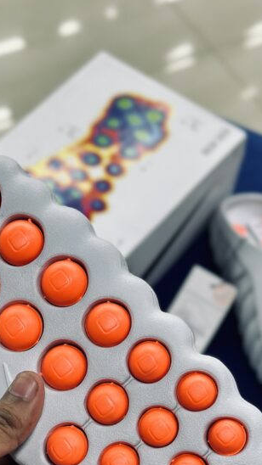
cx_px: 102
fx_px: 1100
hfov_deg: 13.6
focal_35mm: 89
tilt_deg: -55.5
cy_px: 375
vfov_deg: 23.6
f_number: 1.78
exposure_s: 1/116
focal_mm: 6.86
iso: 64
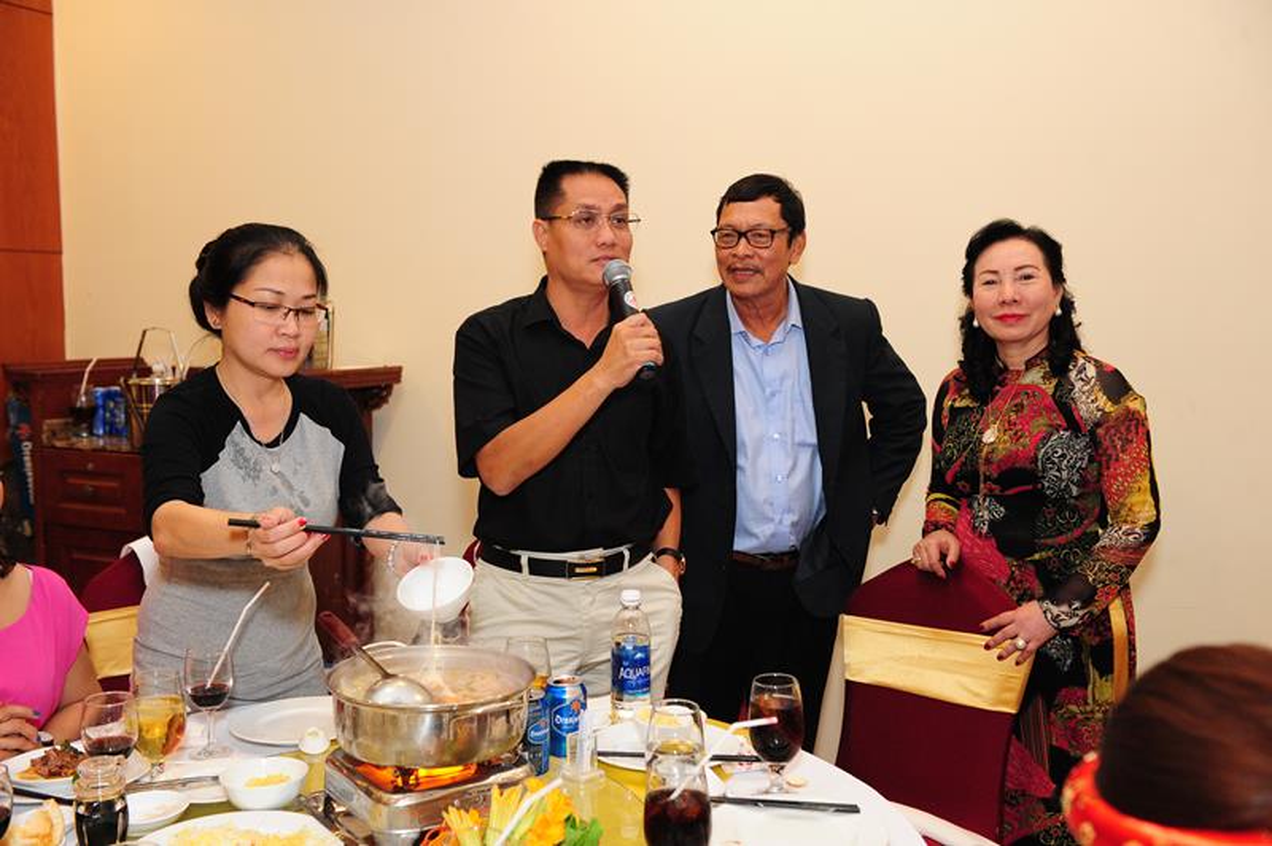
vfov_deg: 35.0
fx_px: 1342
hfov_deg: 50.7
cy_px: 423
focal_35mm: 38
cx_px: 636
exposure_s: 1/125
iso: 2500
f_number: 5
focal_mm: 38
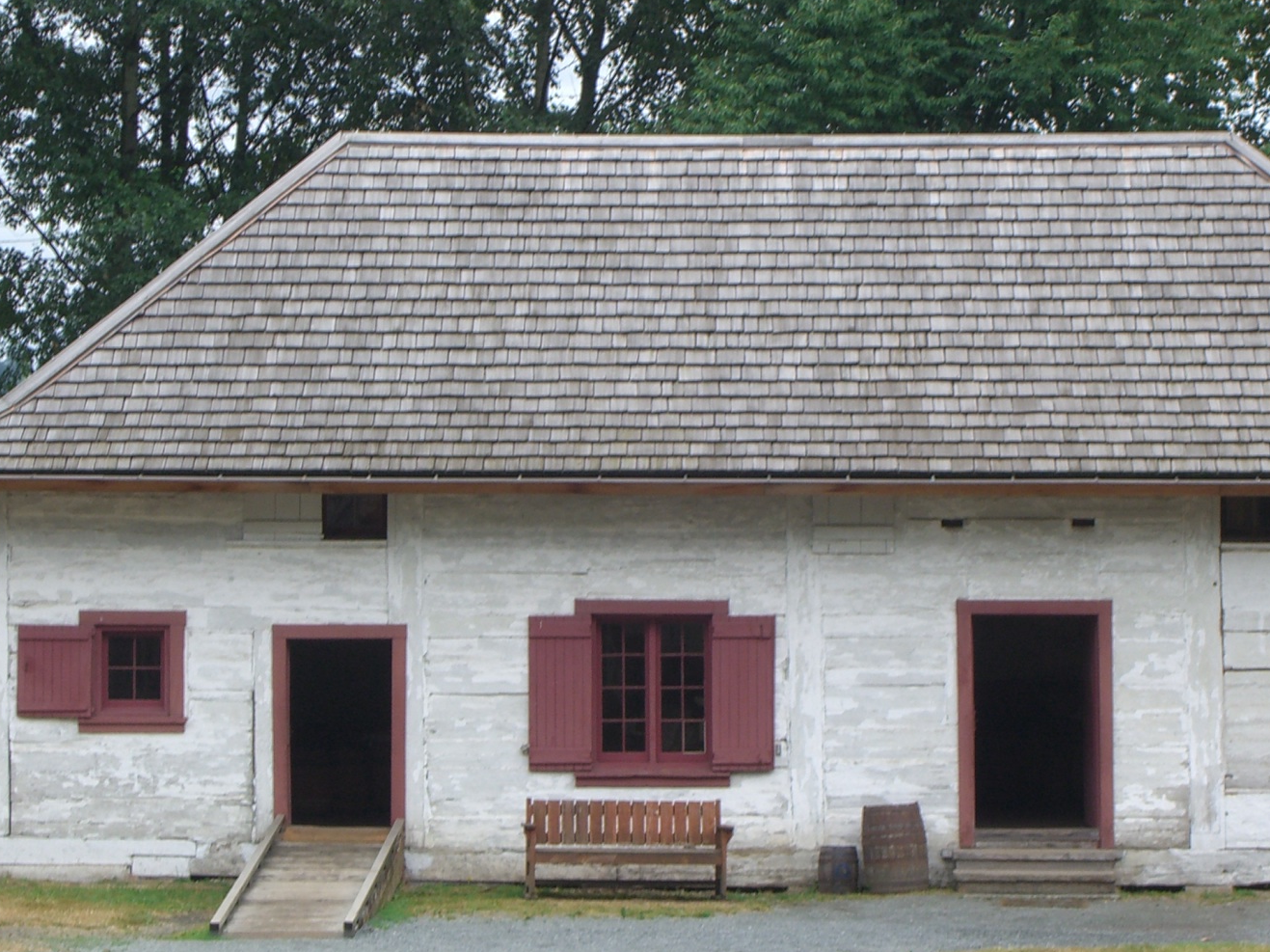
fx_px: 5135
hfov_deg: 14.1
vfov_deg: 10.6
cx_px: 651
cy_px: 362
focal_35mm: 140
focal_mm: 16.6
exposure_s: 1/40
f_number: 12
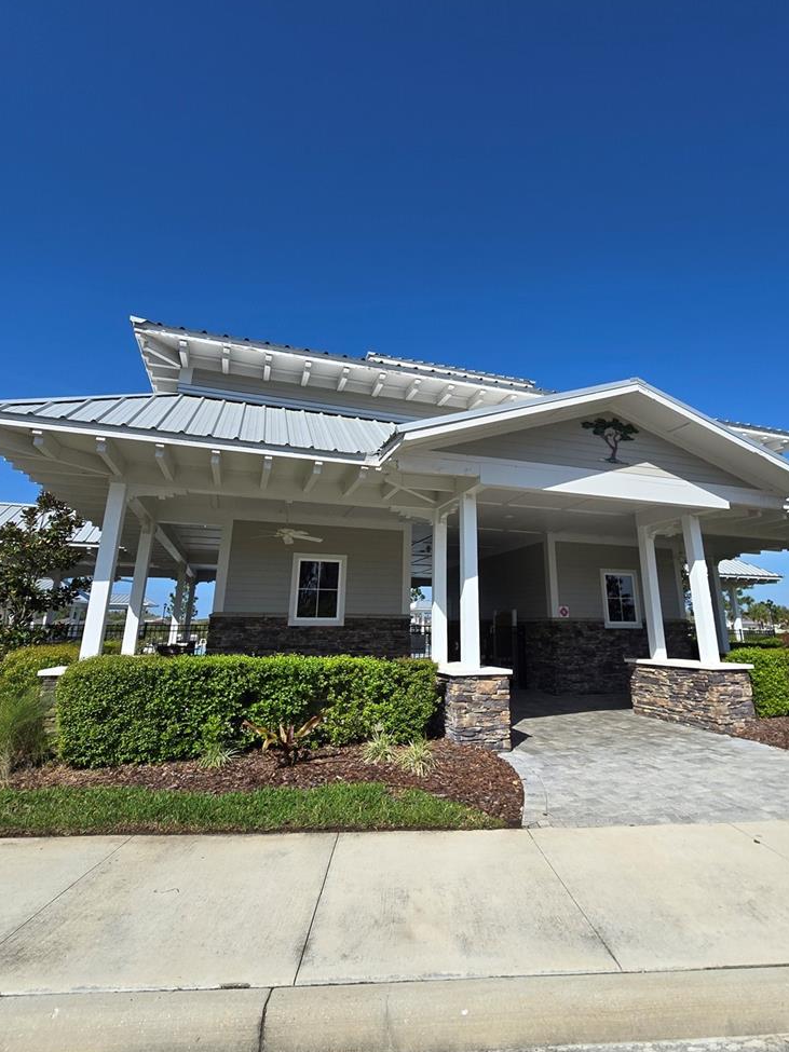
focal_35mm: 16
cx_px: 434
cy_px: 465
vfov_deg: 94.1
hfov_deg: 77.9
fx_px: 486
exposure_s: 1/2969
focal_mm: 2.2
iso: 50
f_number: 2.2
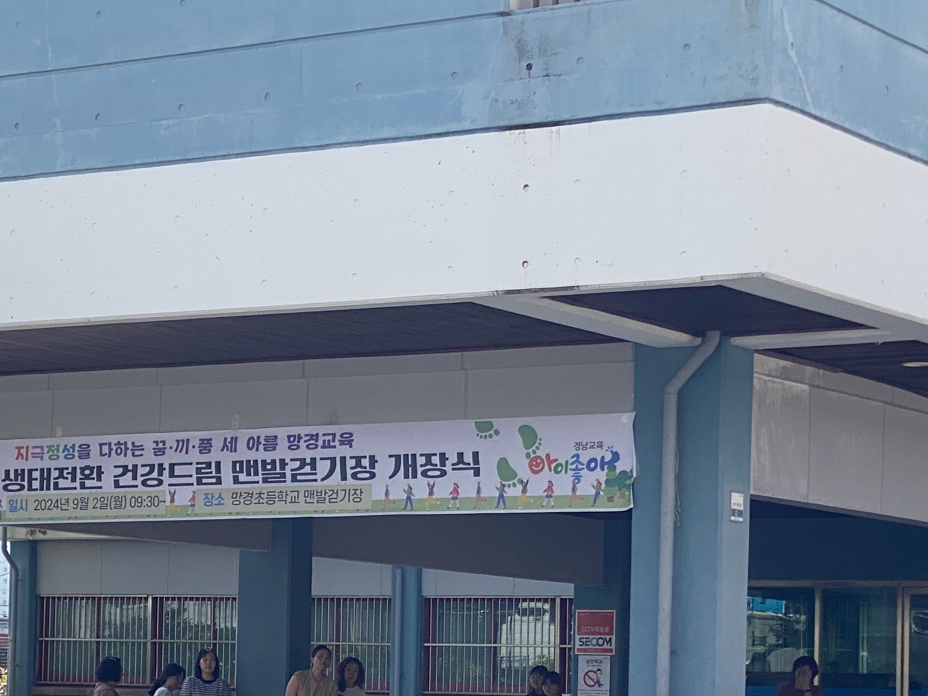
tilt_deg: +1.6
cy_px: 605
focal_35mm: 109
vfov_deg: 13.5
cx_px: 285
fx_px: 2922
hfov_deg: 18.0
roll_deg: -1.9
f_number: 2
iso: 20
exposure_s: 1/1546
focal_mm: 6
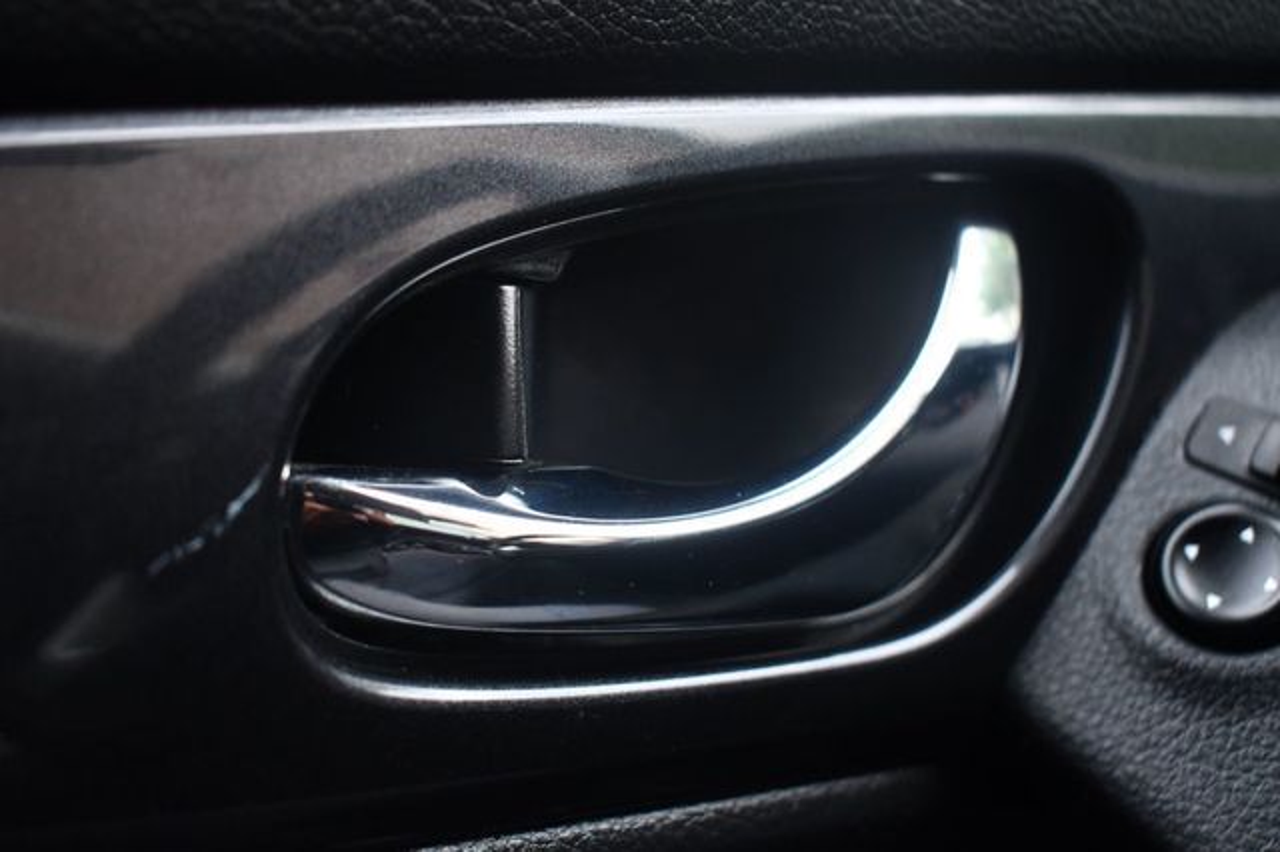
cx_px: 640
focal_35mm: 45
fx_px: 1599
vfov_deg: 29.8
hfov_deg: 43.6
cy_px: 426
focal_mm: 30
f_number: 4.2
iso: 1000
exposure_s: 1/125
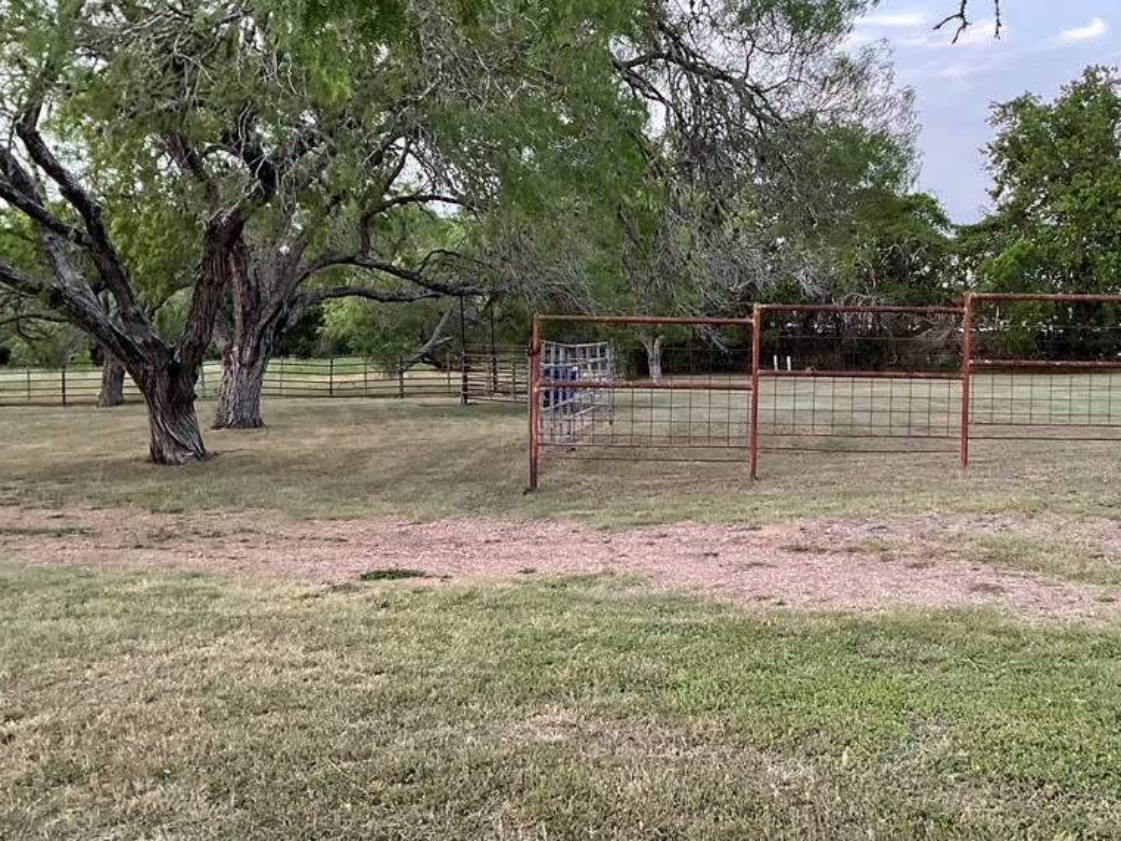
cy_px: 353
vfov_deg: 36.7
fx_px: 1263
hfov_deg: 47.2
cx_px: 737
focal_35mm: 39
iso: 64
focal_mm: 3
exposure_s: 1/90
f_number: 1.8
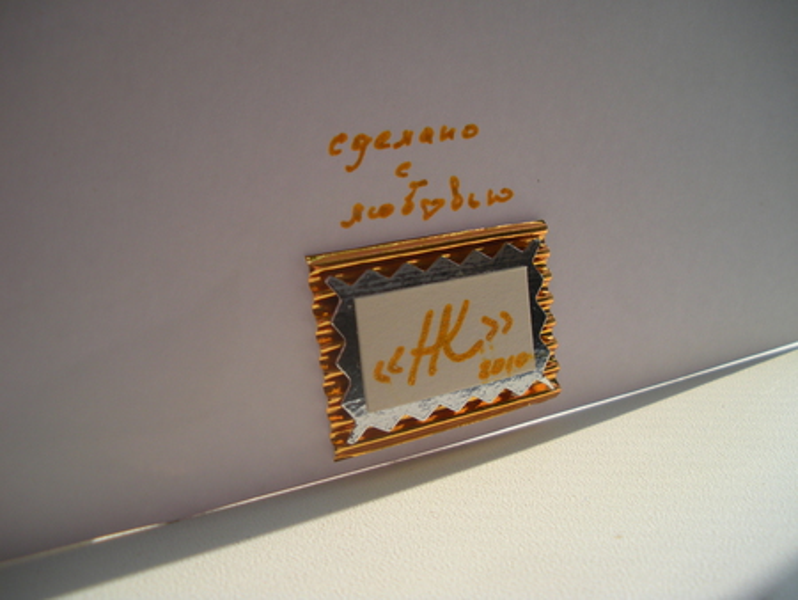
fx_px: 830
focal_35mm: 36
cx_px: 399
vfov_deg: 39.7
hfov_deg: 51.3
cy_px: 300
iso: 64
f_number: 3.5
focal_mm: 6.3
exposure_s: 1/199
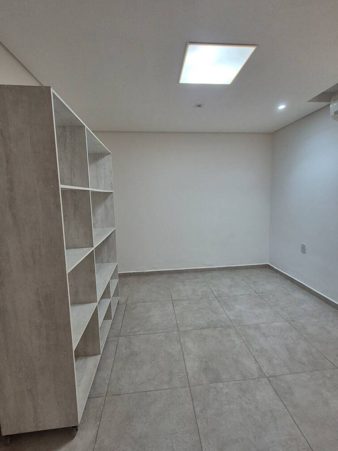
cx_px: 170
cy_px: 217
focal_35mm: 14
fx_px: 182
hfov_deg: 85.7
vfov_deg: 102.0
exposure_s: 1/60
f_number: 2.2
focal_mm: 2.2
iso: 160
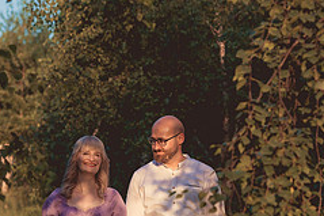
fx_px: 2131
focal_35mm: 237
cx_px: 195
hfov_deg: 8.7
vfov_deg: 5.8
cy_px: 257
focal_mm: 85
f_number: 3.5
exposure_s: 1/1250
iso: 400
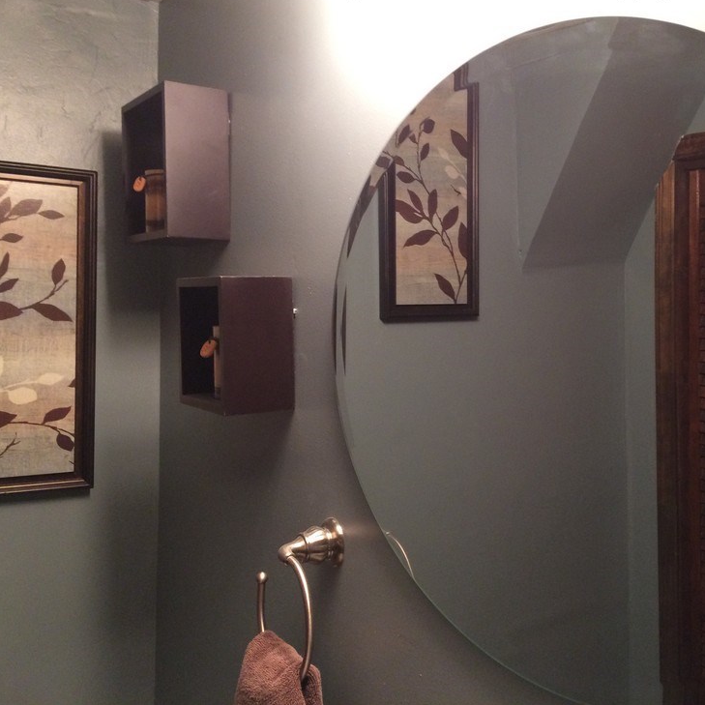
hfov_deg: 45.3
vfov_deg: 46.0
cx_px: 478
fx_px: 830
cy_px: 336
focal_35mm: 36
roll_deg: -0.3
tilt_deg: -1.8
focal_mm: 4.15
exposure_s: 1/30
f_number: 2.2
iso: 250
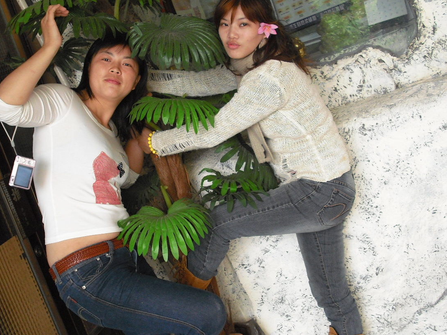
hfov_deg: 34.3
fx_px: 723
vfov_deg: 26.1
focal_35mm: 56
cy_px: 168
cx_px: 183
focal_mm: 6.2
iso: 200
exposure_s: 1/60
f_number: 2.8
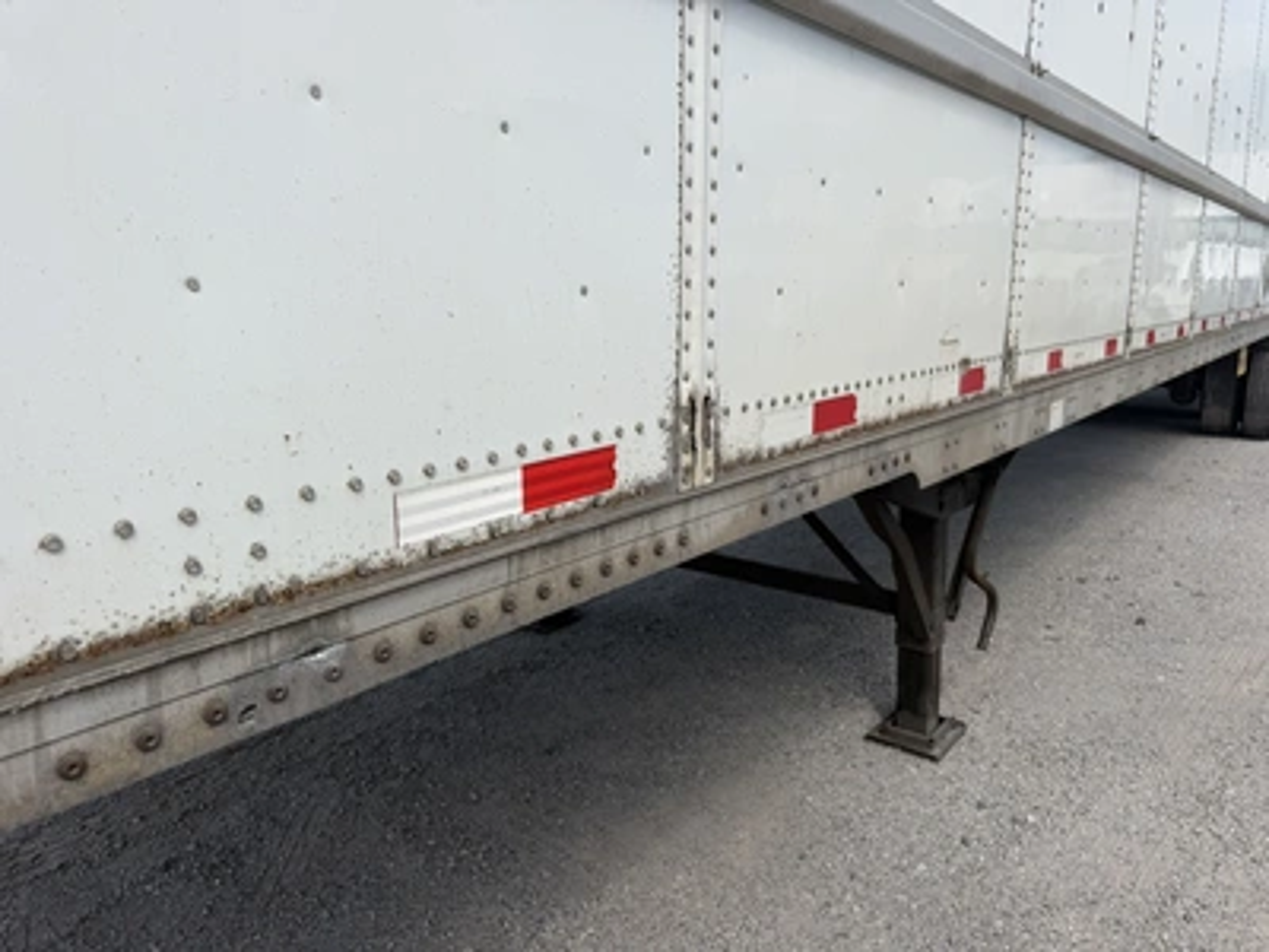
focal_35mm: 24
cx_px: 634
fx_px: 880
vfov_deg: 56.8
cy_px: 476
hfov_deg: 71.6
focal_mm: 6.76
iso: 80
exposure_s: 1/3145
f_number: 1.78
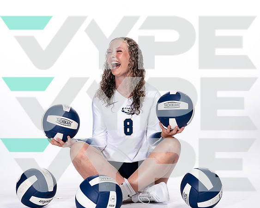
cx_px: 138
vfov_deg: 21.9
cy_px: 89
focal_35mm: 70
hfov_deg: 27.3
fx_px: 536
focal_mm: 49
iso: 100
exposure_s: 1/250
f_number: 5.6
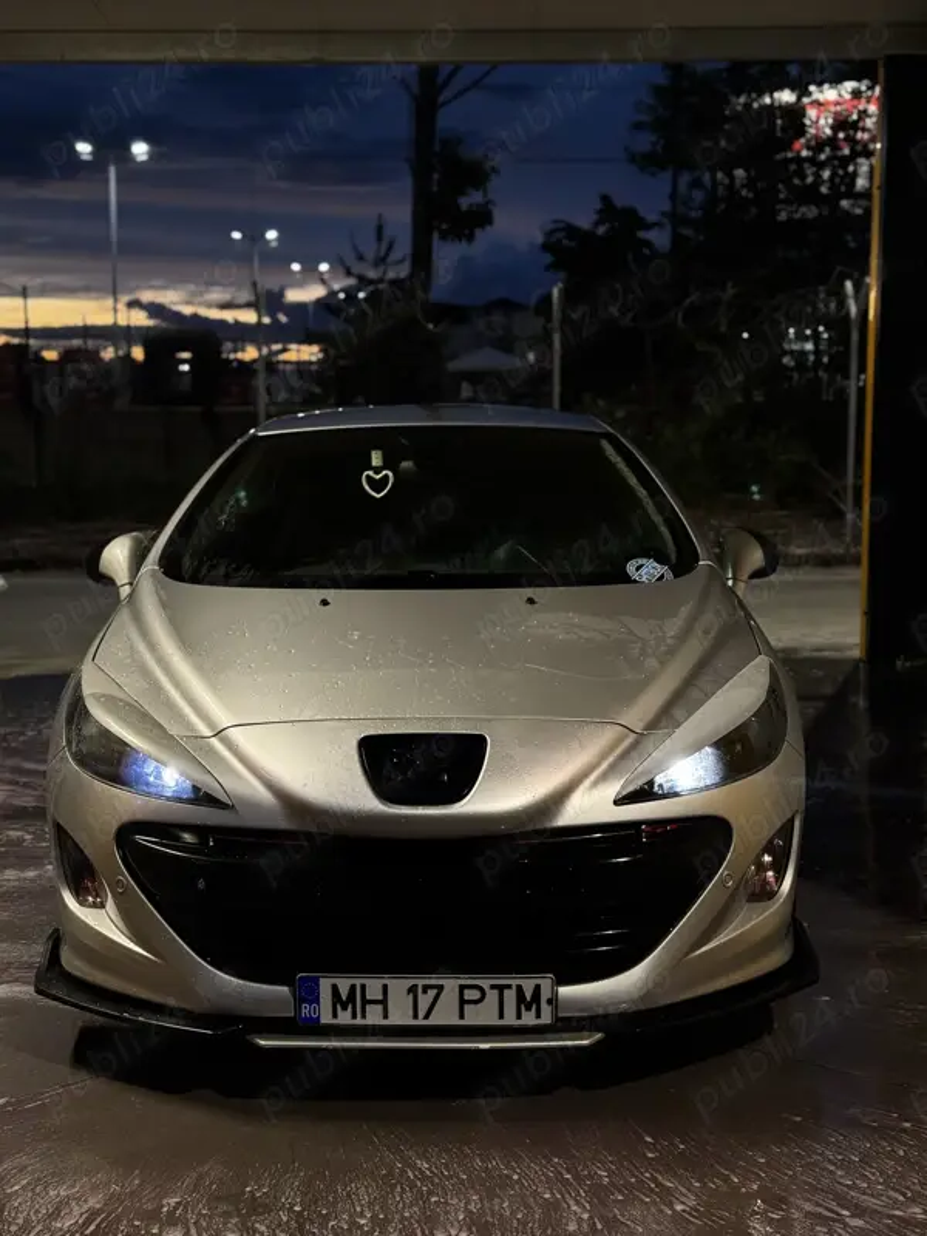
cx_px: 464
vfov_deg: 39.7
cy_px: 618
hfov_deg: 30.3
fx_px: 1714
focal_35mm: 48
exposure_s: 1/50
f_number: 1.78
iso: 160
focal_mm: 6.76
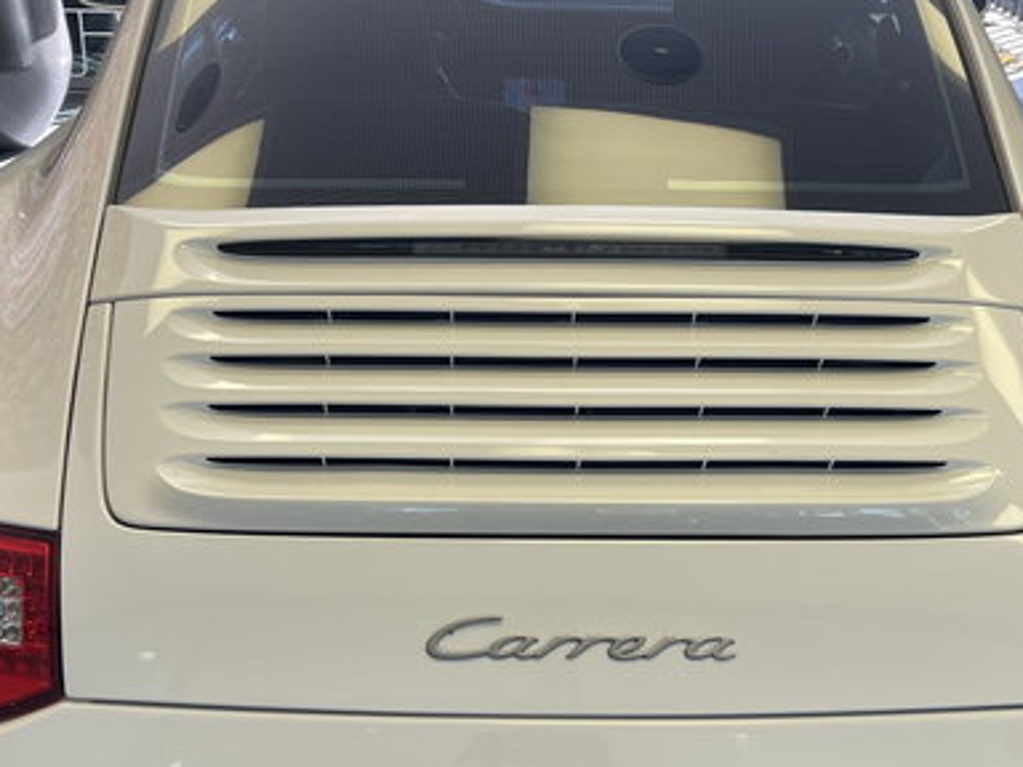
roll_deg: -1.0
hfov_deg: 38.2
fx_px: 1478
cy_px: 445
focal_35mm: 50
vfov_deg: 29.1
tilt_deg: -26.0
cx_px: 543
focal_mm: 5.1
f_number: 1.6
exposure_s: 1/100
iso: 32
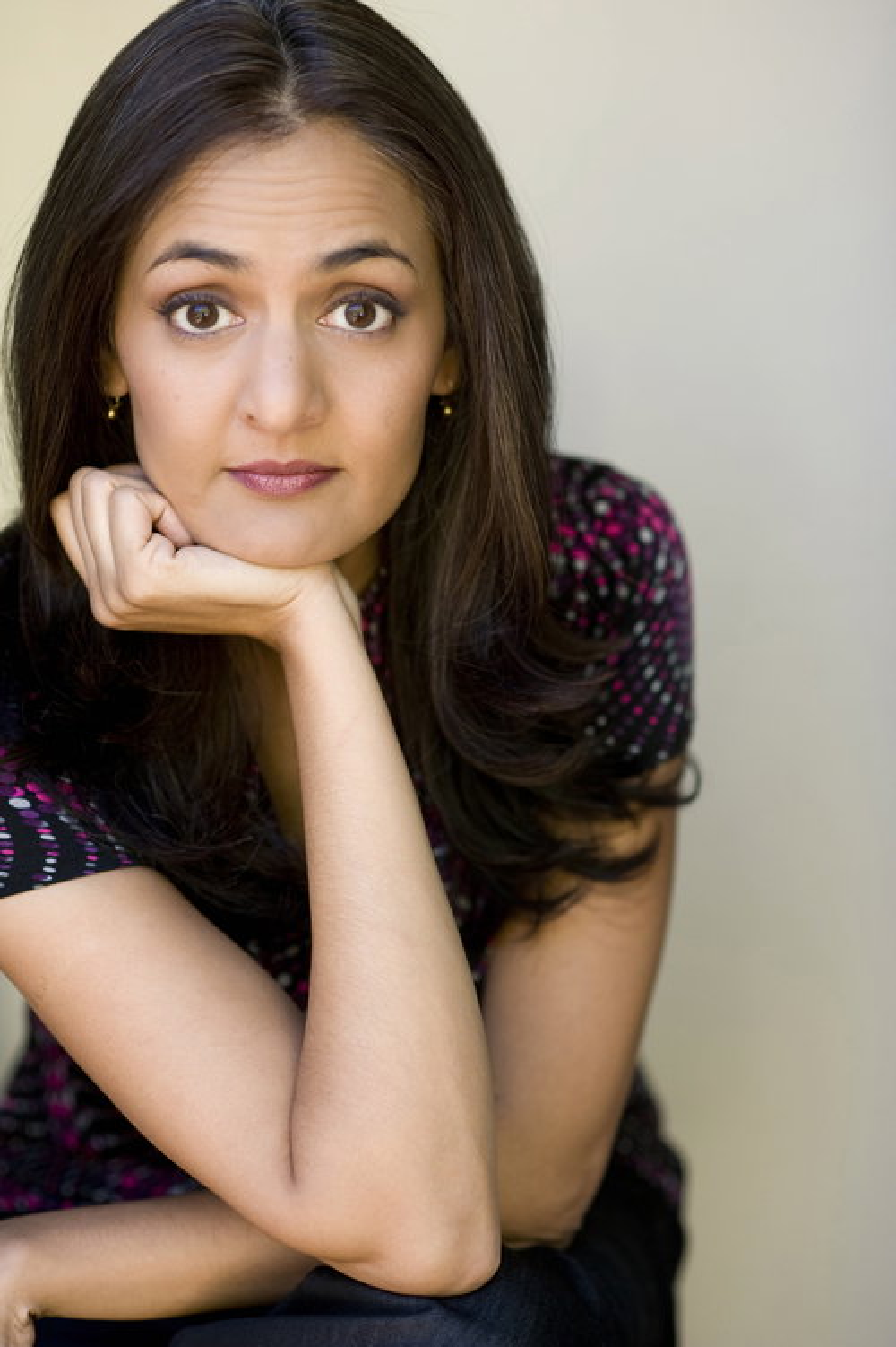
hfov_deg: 16.1
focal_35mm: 85
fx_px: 3176
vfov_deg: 23.9
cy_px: 674
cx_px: 448
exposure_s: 1/320
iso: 640
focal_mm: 85
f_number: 2.8
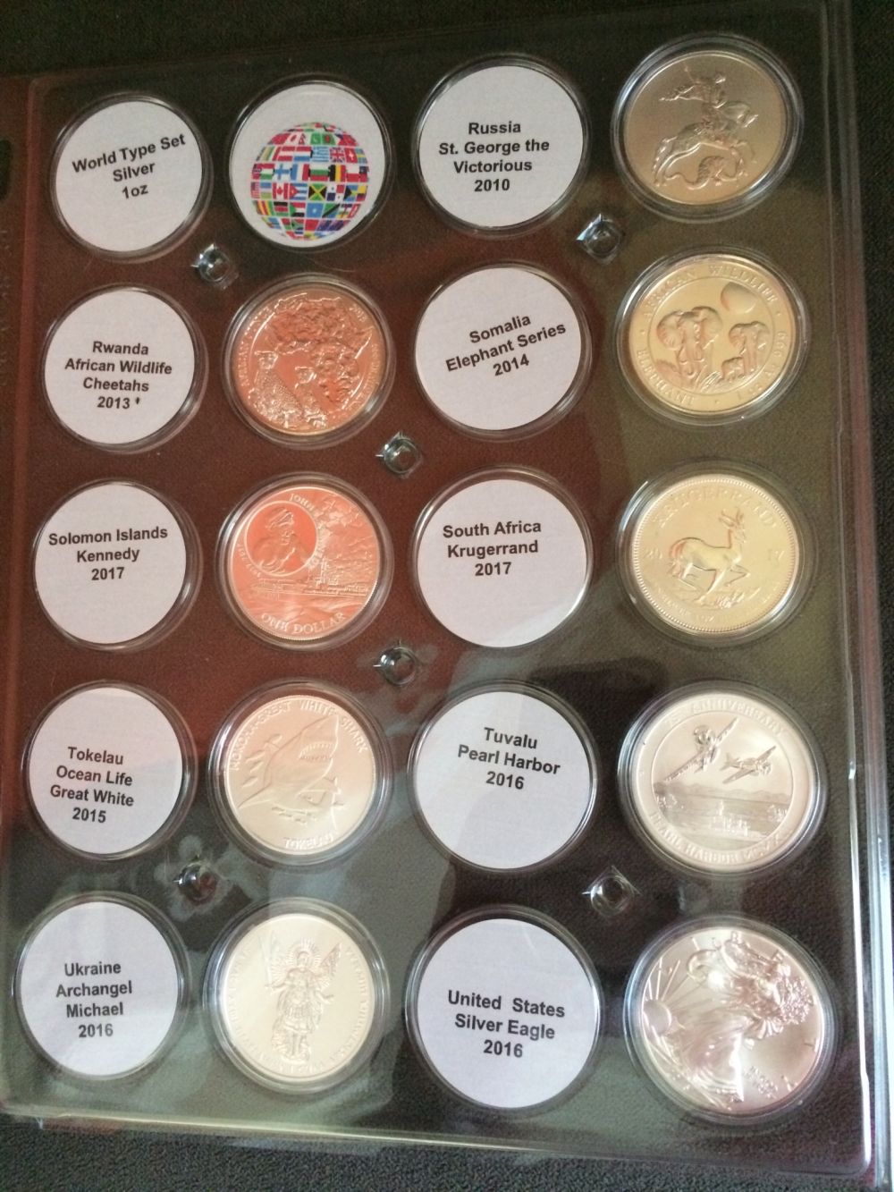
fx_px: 998
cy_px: 596
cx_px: 447
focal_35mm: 29
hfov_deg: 48.2
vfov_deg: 61.7
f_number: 2.2
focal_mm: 4.15
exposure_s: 1/15
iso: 320
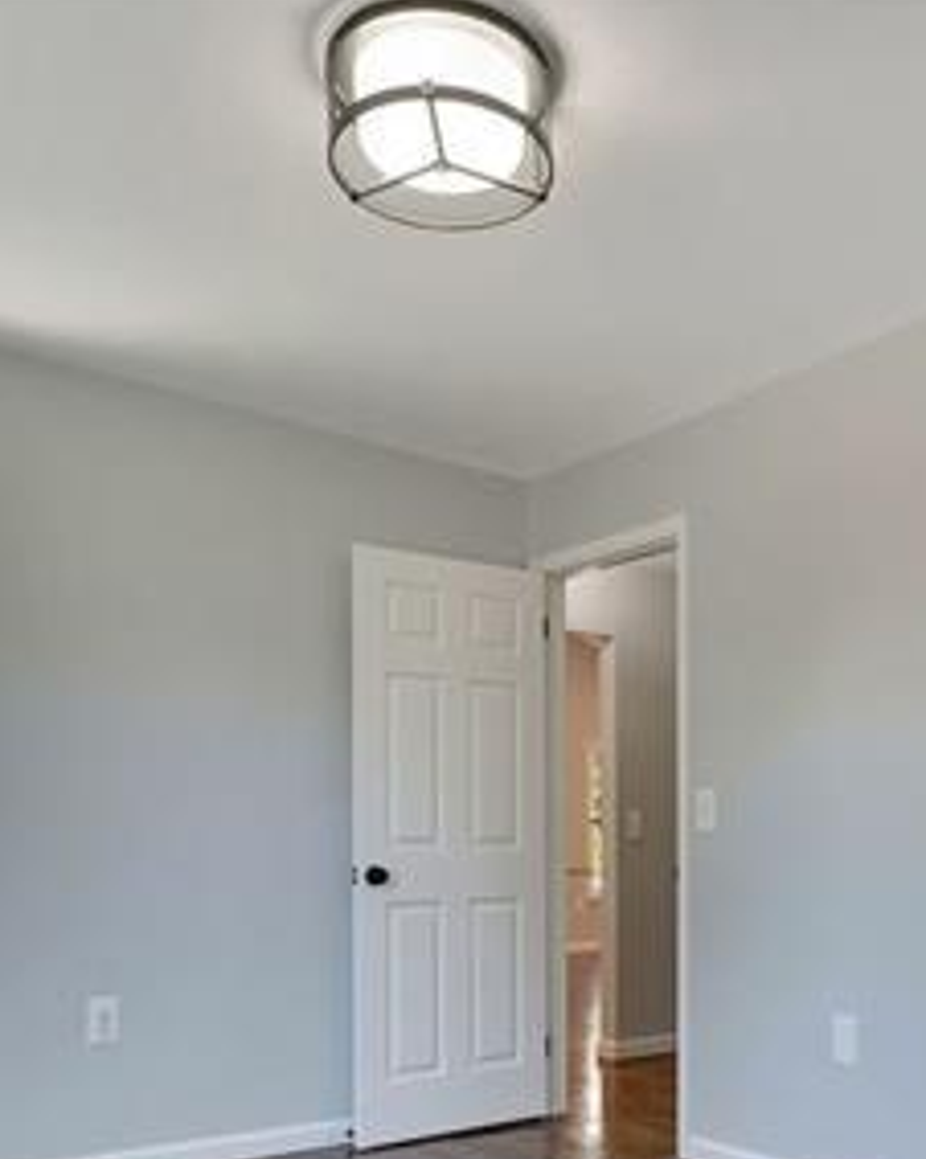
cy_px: 848
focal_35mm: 34
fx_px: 1166
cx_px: 647
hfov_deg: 42.5
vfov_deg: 51.0
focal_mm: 16
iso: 200
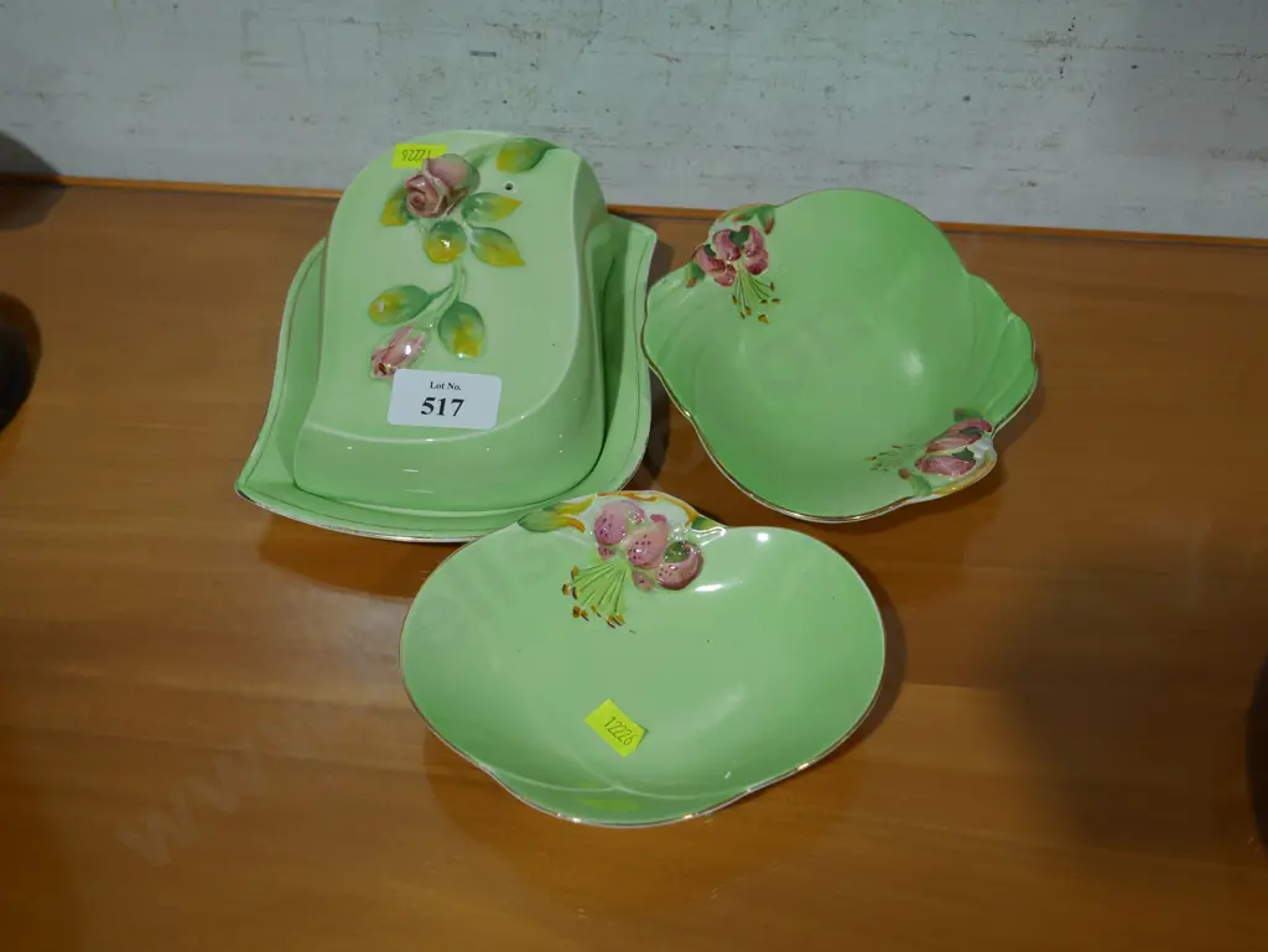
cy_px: 476
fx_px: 1393
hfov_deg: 49.0
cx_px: 634
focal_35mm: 38
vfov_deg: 37.8
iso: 200
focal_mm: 19
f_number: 4.1
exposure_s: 1/80
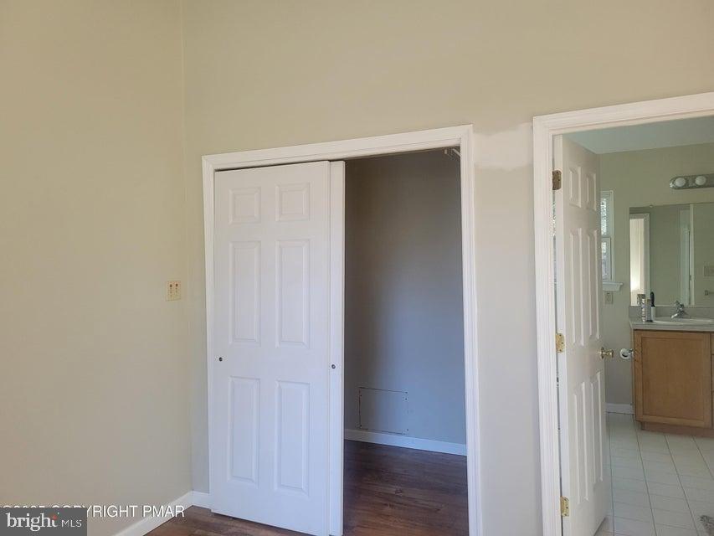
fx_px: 536
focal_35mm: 26
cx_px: 357
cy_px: 268
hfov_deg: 67.3
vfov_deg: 53.1
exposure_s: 1/120
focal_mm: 5.4
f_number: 1.8
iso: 250
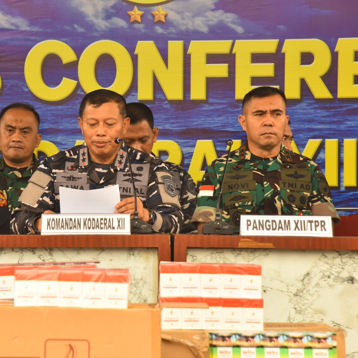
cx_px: 112
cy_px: 180
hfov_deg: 12.3
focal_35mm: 142
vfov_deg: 12.3
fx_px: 1661
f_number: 7.1
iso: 800
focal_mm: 110
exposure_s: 1/160
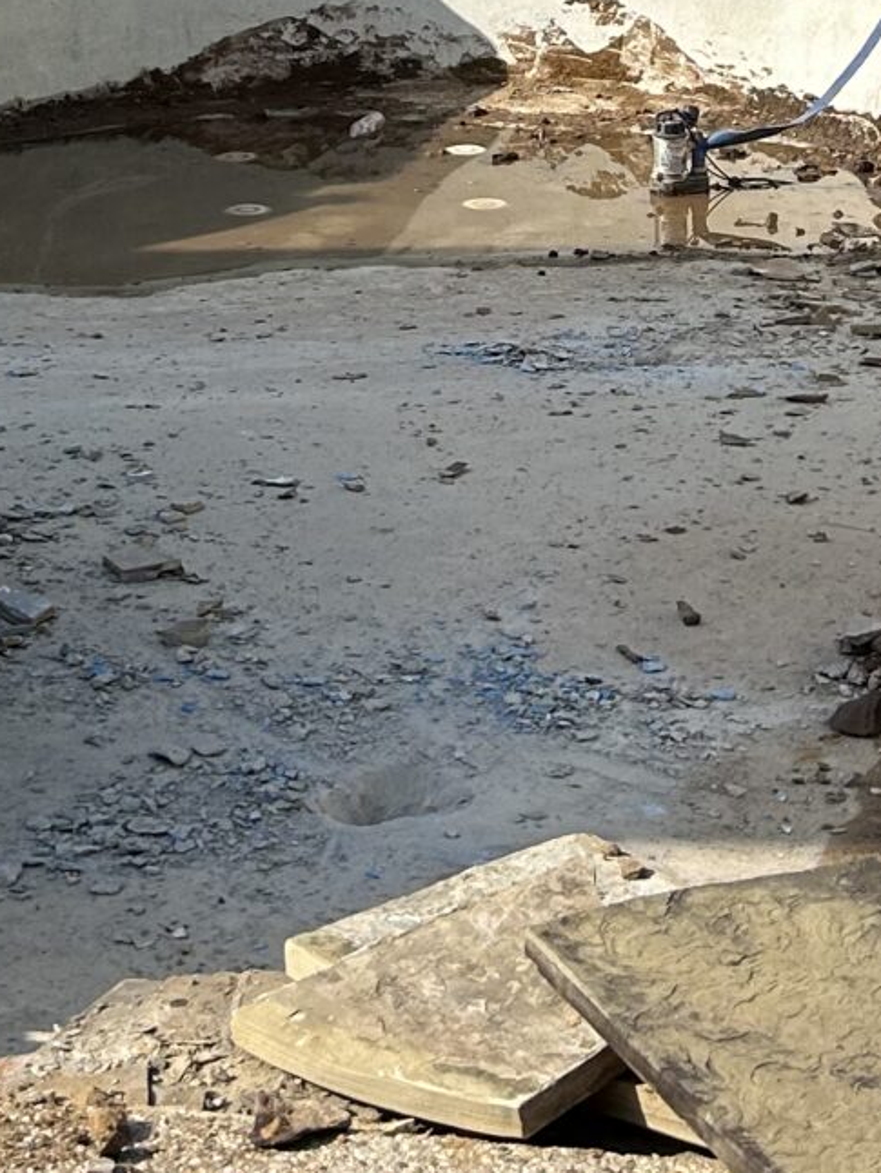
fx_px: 3493
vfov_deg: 17.5
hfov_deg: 14.4
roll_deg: +0.0
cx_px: 385
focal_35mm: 103
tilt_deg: -1.8
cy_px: -487
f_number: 1.5
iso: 50
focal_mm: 5.7
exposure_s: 1/3571
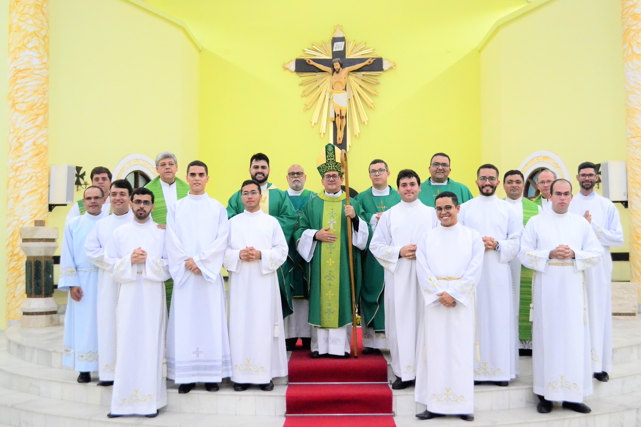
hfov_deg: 54.4
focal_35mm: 35
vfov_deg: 37.8
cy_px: 224
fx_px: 623
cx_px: 327
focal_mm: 22
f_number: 4
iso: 3200
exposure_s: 1/80
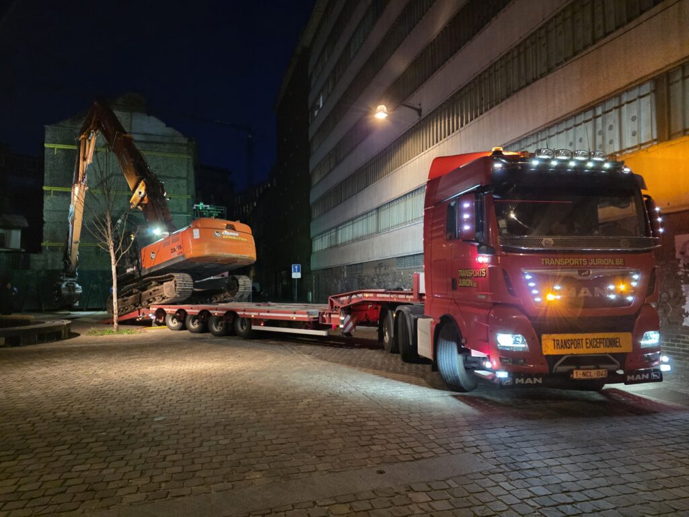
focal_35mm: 23
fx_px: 458
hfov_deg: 73.9
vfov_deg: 58.9
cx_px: 344
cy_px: 258
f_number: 1.7
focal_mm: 6.25
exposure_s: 1/100
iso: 2000
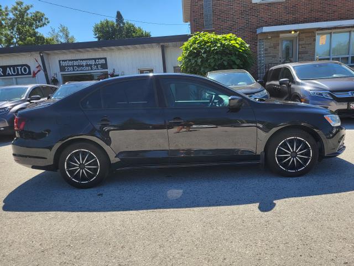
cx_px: 177
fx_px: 266
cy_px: 133
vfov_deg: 53.1
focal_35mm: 26
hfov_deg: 67.3
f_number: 1.8
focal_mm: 5.4
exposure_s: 1/1406
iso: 40
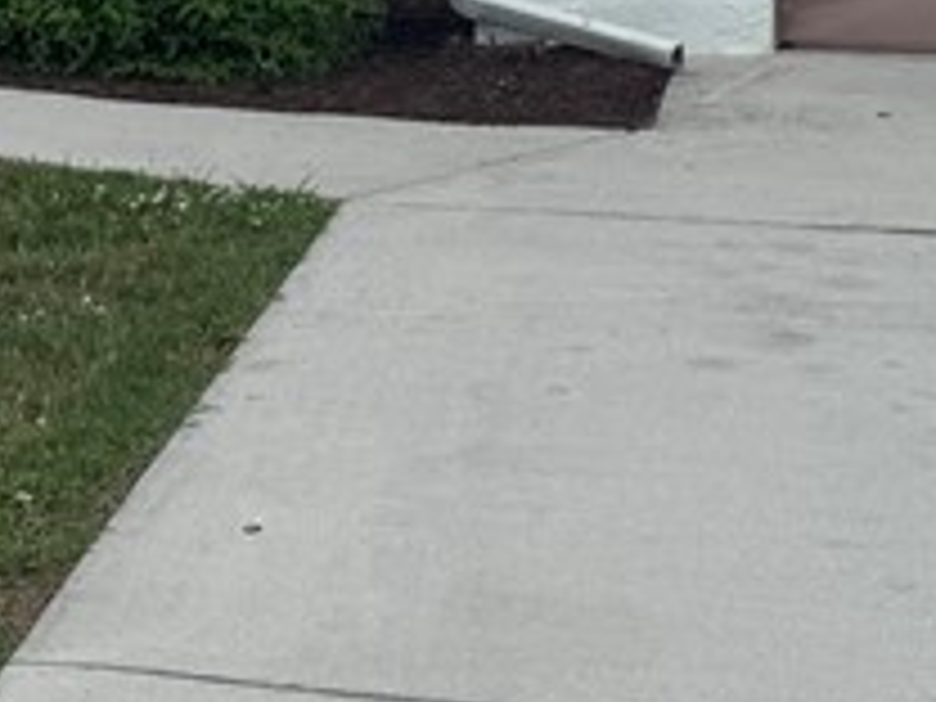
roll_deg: -0.1
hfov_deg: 16.5
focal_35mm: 118
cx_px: 86
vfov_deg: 12.0
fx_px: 3191
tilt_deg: +0.7
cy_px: -320
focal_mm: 6.76
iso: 80
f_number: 1.78
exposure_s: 1/6410
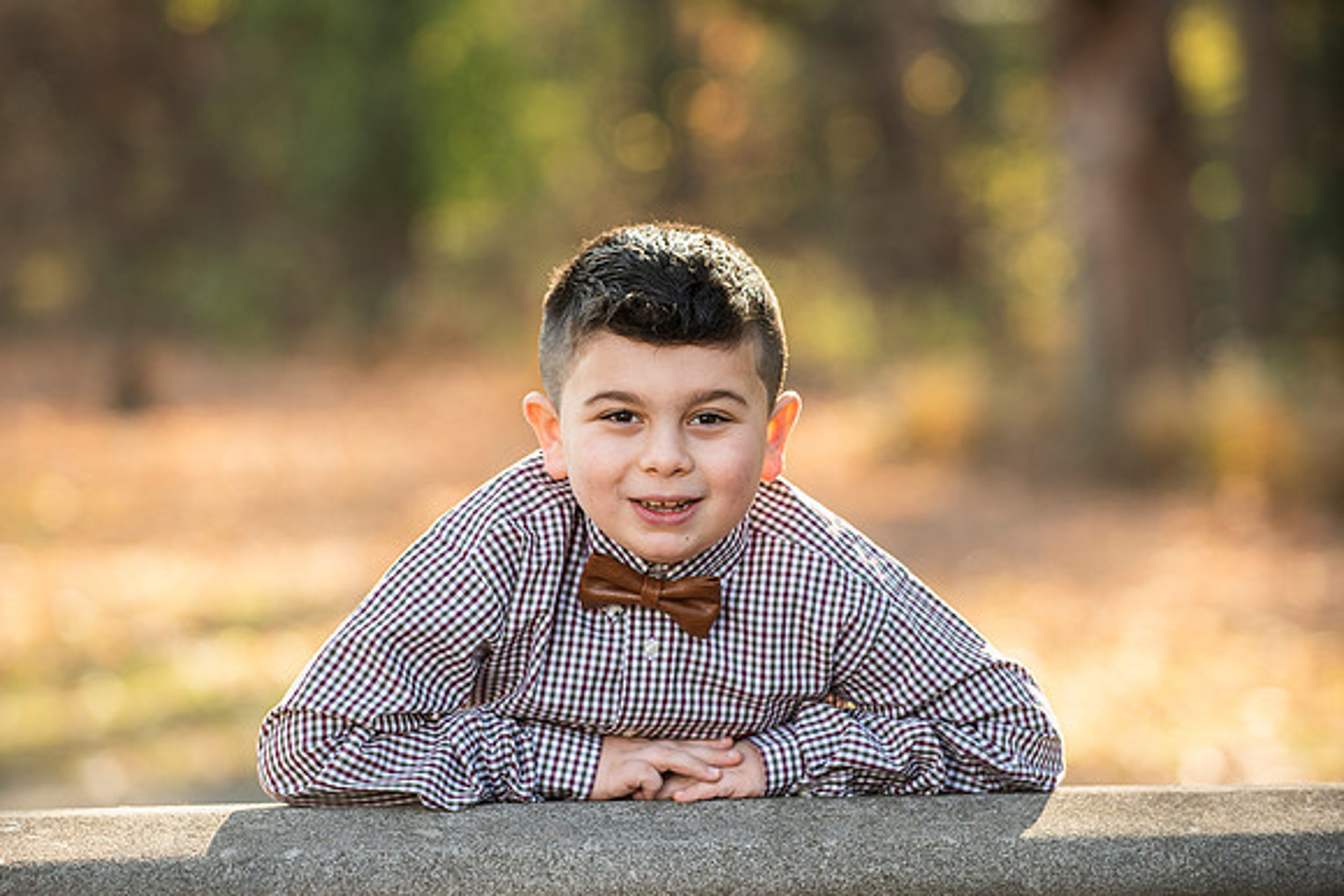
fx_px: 5874
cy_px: 453
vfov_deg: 8.7
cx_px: 653
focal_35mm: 157
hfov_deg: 13.1
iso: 200
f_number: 3.5
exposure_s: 1/250
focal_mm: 150
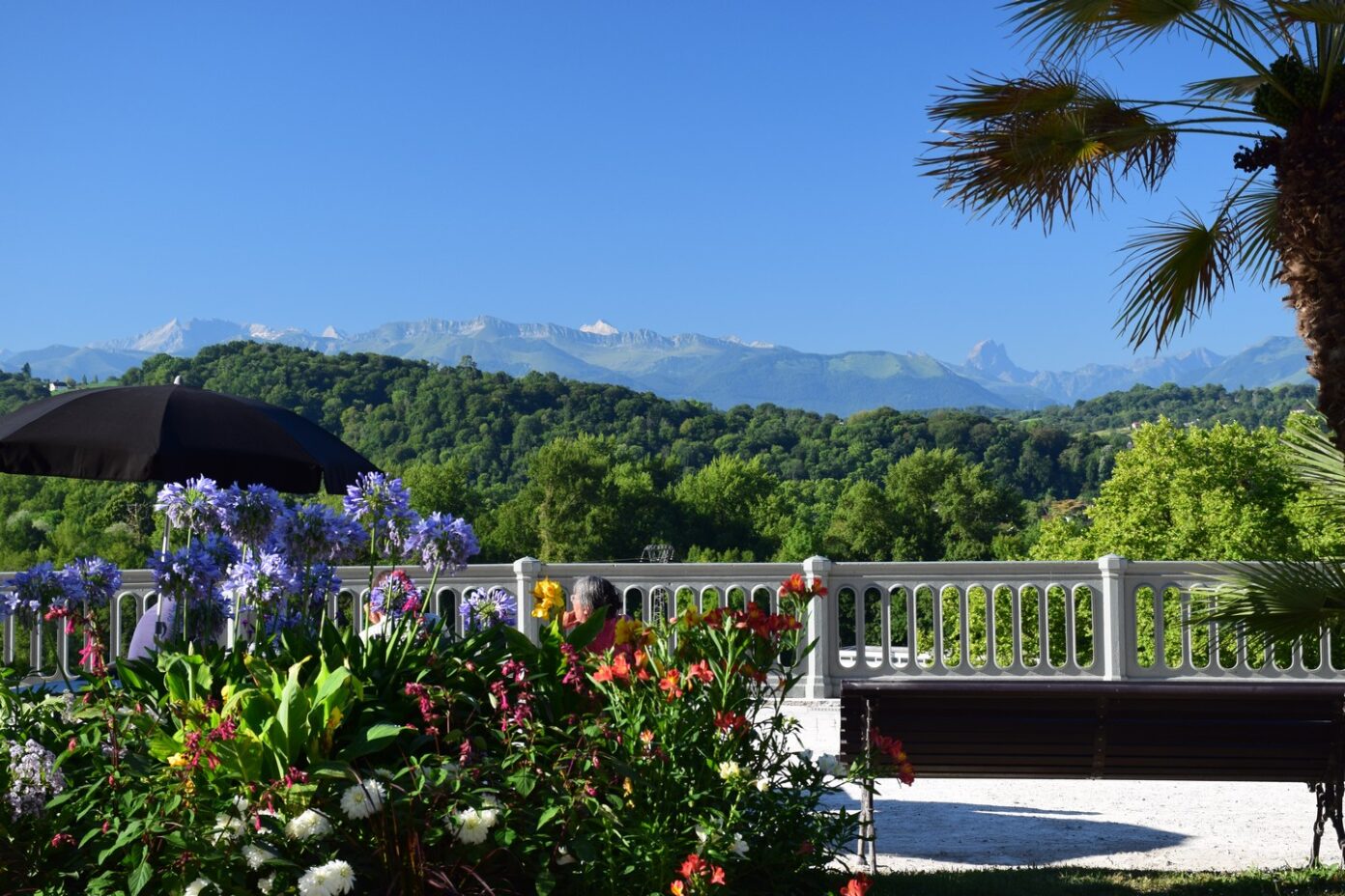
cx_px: 672
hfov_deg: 28.1
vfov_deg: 18.9
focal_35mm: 72
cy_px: 448
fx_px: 2690
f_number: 9
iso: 400
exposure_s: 1/125
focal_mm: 48
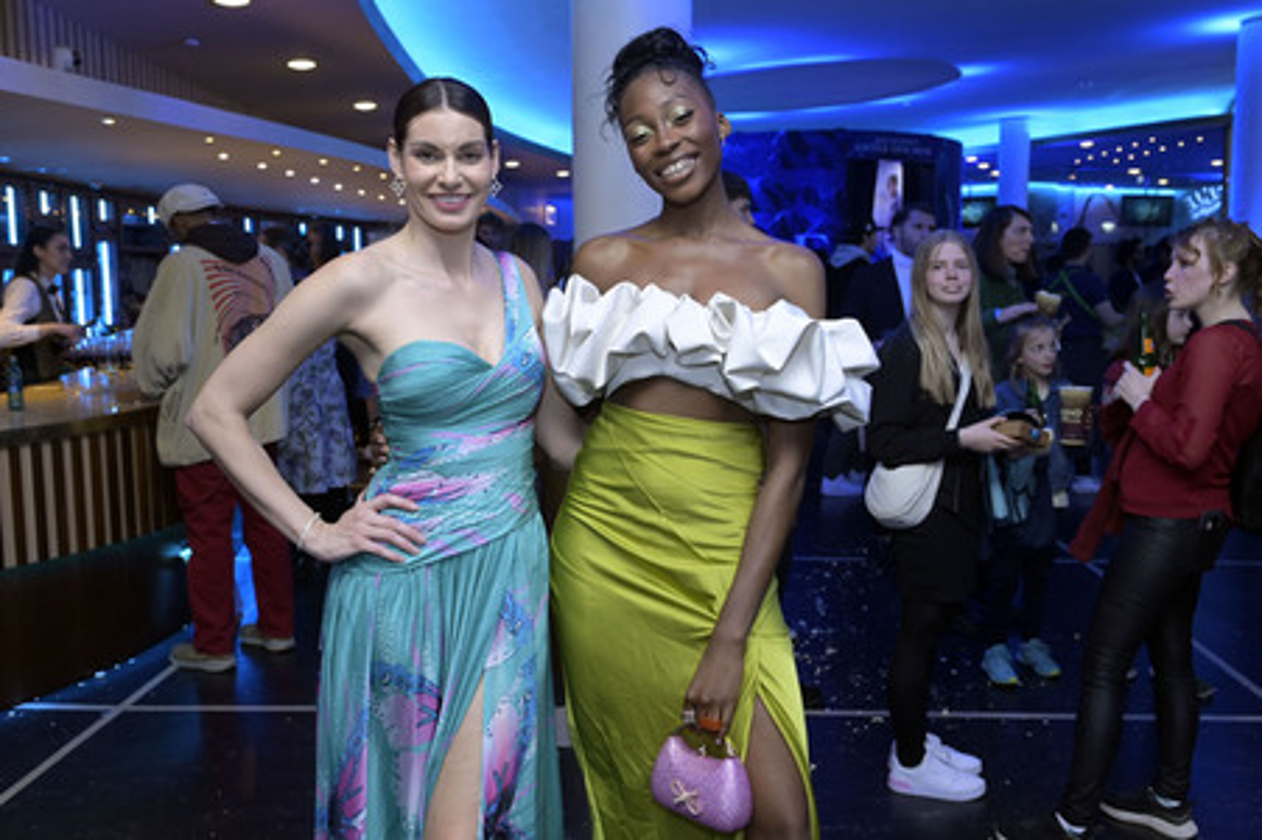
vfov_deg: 42.3
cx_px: 631
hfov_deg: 60.3
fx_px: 1086
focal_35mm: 31
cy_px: 420
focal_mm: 31
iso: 1600
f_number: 4.5
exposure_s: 1/100
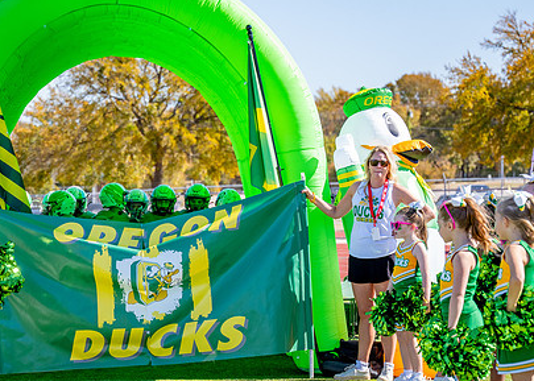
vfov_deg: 10.9
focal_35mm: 132
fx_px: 2001
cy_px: 284
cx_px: 131
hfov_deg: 15.1
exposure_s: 1/2000
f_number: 2.8
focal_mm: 70
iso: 250
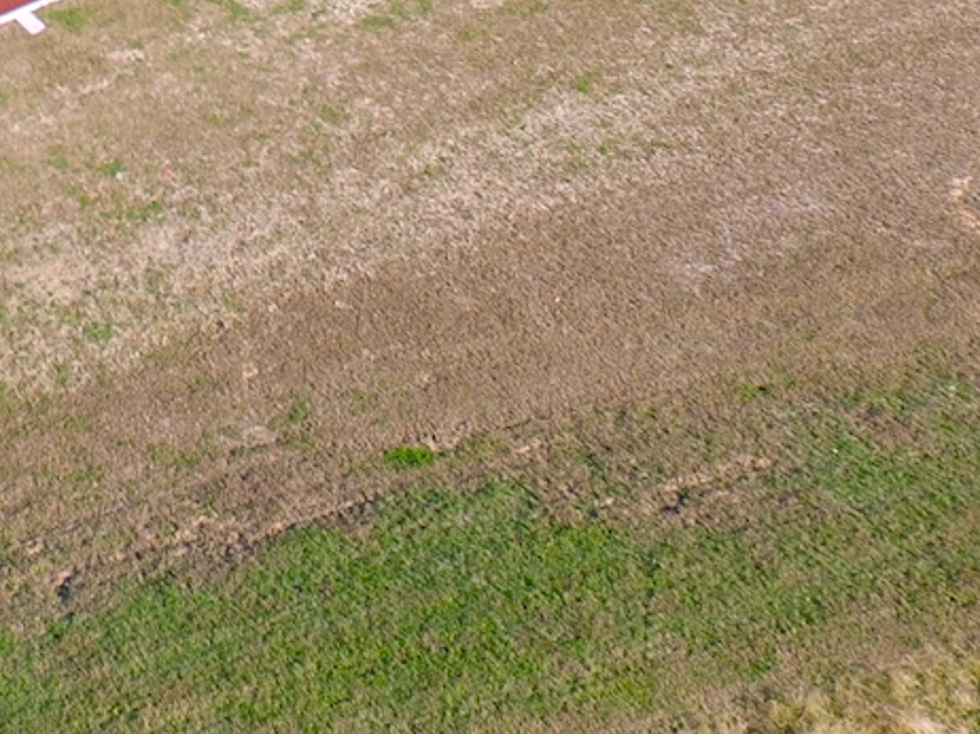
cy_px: -268
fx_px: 1839
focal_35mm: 65
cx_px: -106
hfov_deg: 27.3
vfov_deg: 20.3
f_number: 2.8
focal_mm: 3.61
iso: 100
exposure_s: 1/410
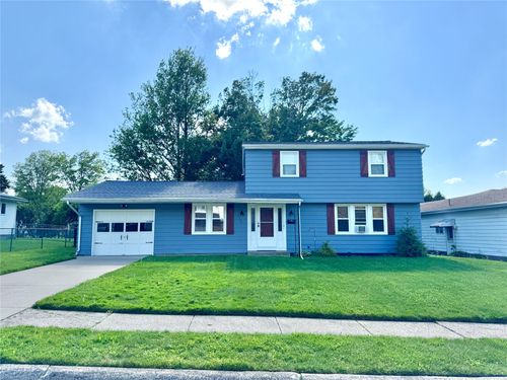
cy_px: 190
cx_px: 254
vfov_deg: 56.8
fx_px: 352
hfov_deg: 71.6
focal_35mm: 24
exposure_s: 1/5814
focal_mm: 6.76
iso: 80
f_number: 1.78
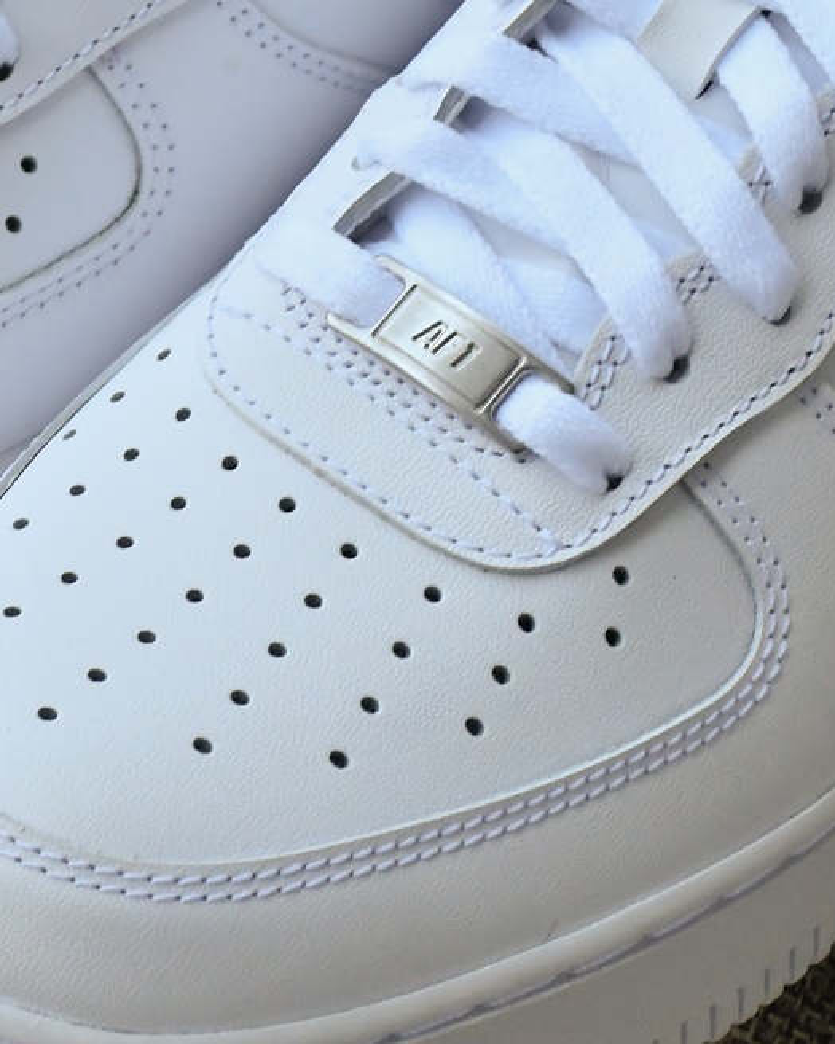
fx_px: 6209
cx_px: 108
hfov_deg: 7.7
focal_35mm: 201
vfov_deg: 9.6
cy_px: 556
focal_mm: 56
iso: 1600
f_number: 10
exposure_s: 1/125
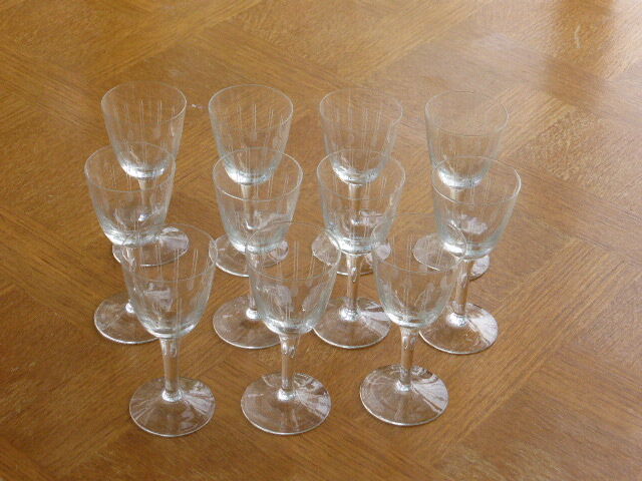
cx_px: 321
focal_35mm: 79
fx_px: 1465
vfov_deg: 18.7
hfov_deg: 24.7
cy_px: 240
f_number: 5
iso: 400
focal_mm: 13.3
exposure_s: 1/250
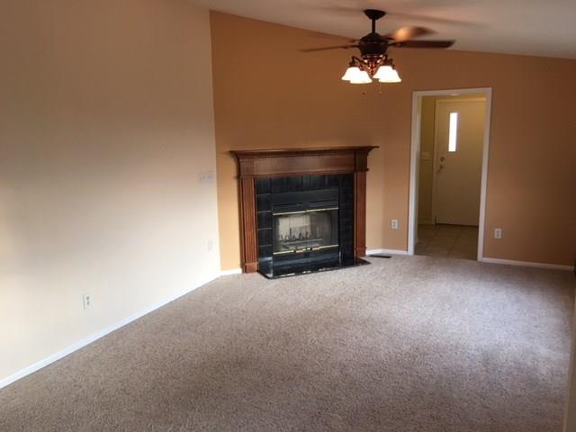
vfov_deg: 48.2
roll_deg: +0.5
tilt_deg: -9.5
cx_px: 288
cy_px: 216
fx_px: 483
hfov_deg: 61.7
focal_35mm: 29
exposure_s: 1/15
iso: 25
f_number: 2.2
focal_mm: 4.15
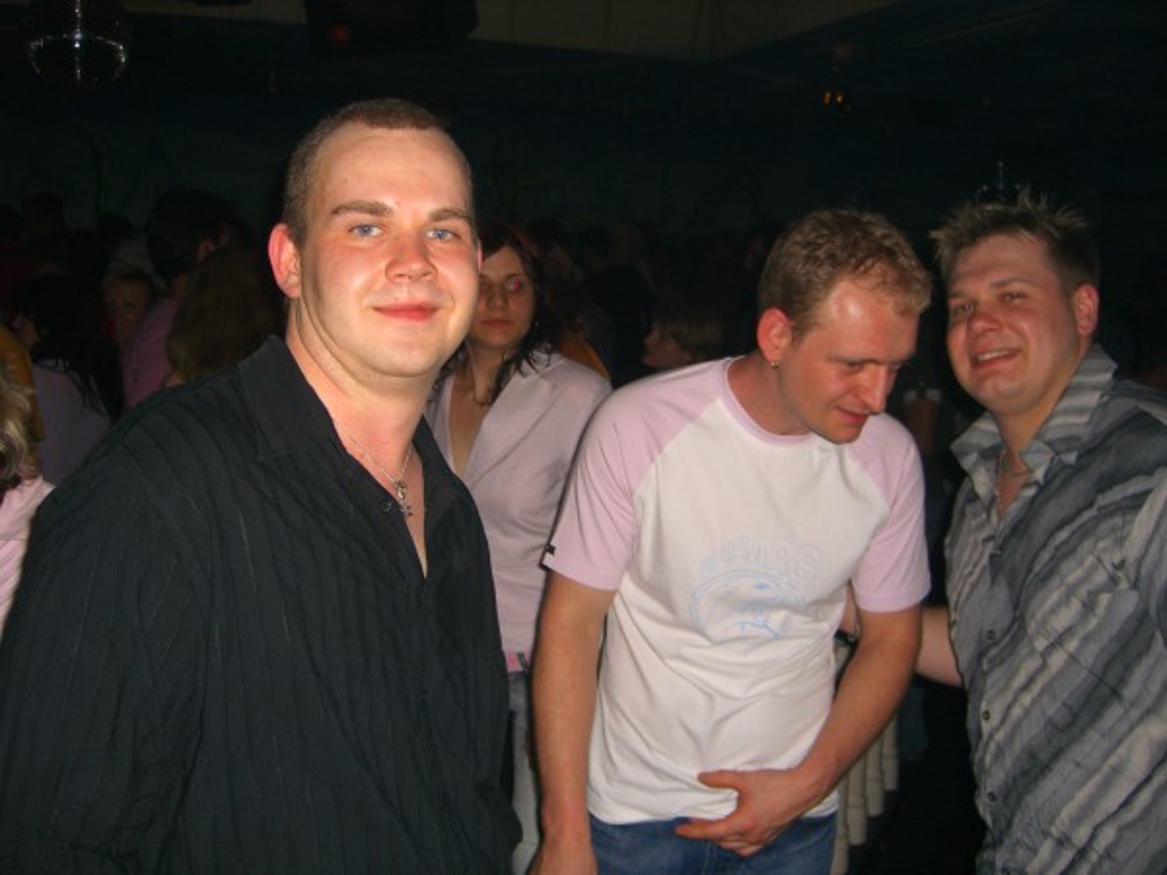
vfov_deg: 37.7
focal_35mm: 38
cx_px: 584
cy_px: 438
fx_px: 1281
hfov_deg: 49.0
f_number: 2.8
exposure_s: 1/60
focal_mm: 7.9
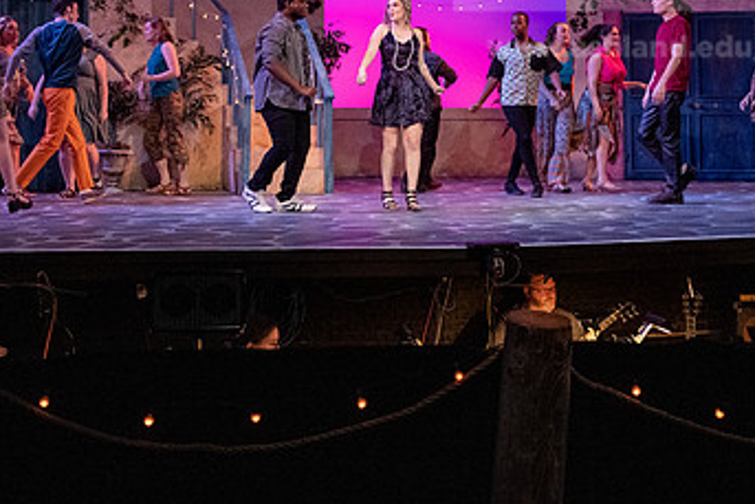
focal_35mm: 49
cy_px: 94
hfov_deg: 40.3
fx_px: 1028
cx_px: 387
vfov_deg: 27.0
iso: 6400
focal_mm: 29
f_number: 2.8
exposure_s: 1/400
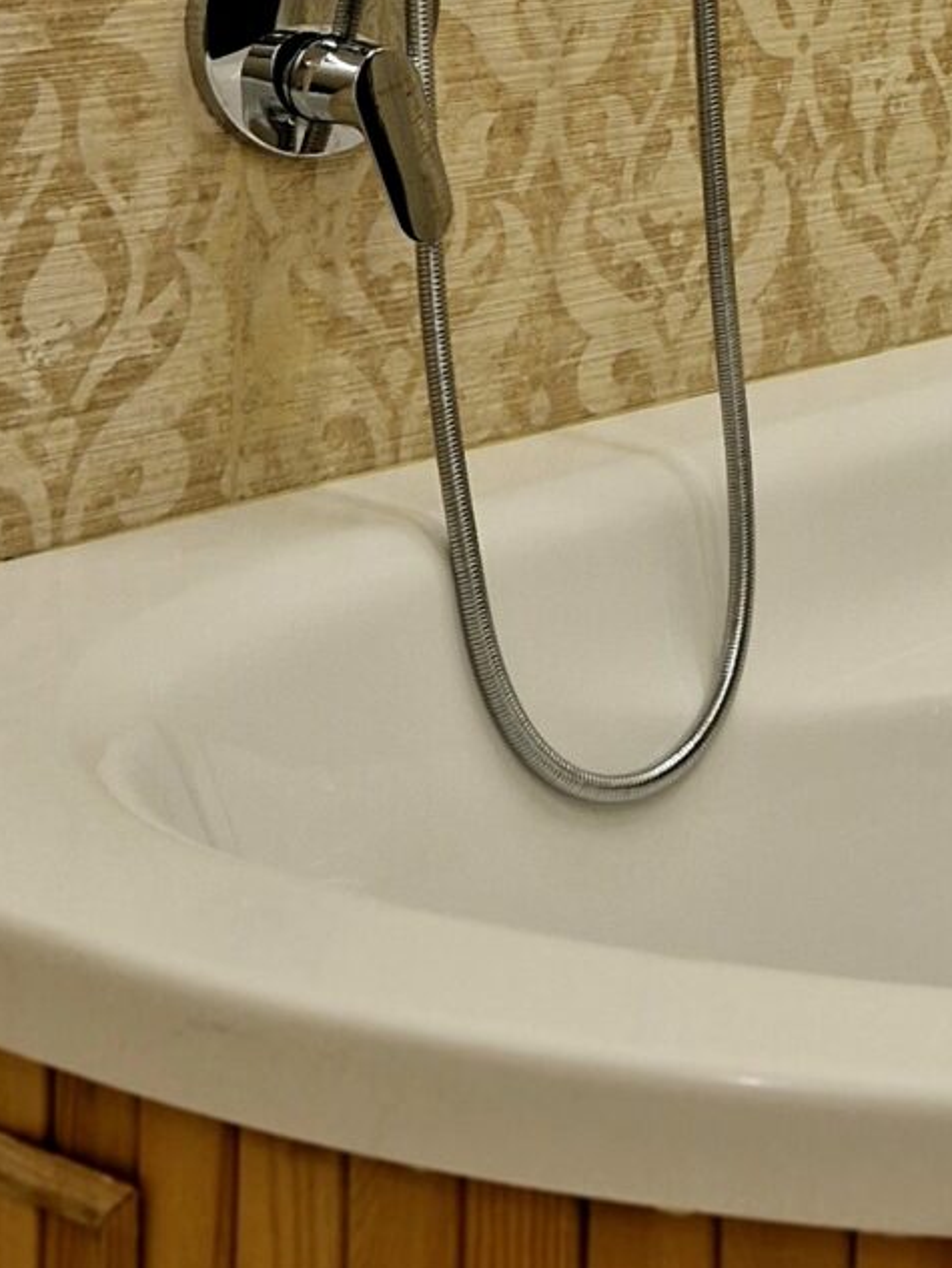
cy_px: -323
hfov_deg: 15.0
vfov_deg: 19.6
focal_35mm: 93
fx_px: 3409
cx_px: 1337
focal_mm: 5.4
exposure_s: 1/100
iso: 80
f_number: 1.8
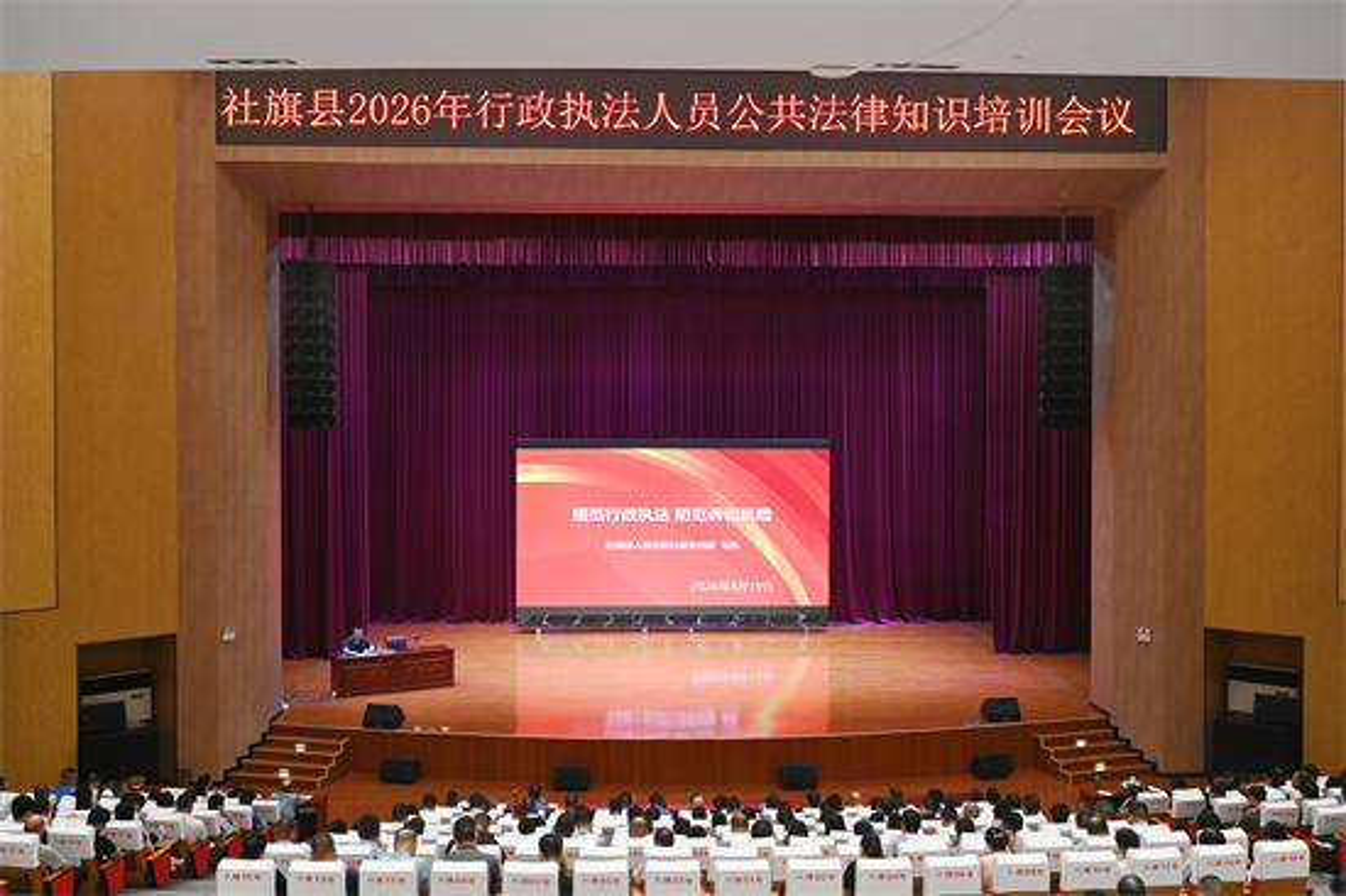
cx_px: 673
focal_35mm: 36
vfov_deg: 36.8
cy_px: 448
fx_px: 1345
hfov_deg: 53.2
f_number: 6.3
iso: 1600
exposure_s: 1/160
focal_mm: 36
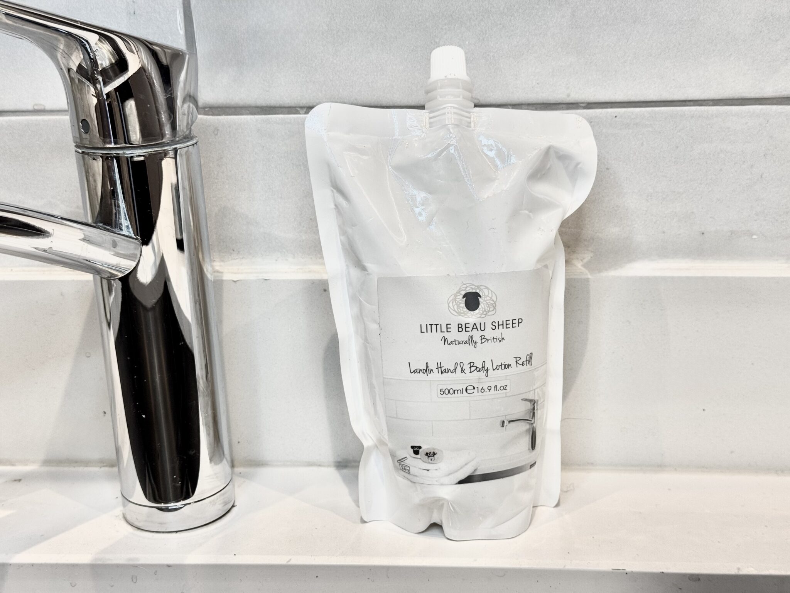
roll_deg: +0.9
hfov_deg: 39.7
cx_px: 395
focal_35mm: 48
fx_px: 1095
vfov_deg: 30.3
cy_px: 296
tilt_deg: -15.5
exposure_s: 1/100
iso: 64
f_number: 1.78
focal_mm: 6.76
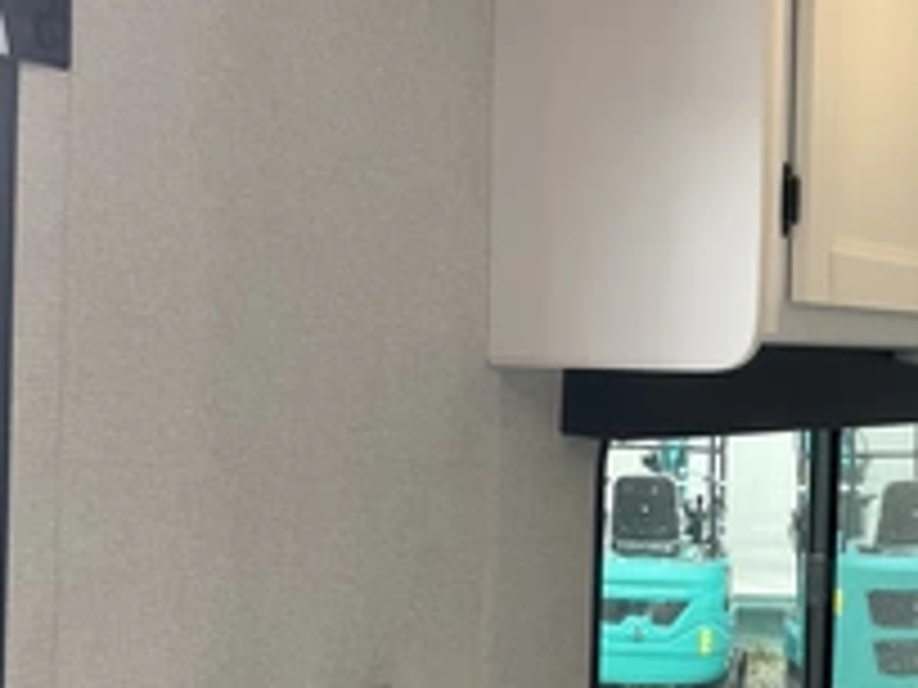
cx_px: 824
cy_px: 360
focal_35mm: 57
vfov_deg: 25.7
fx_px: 1512
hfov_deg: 32.2
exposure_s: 1/122
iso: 64
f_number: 1.8
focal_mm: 3
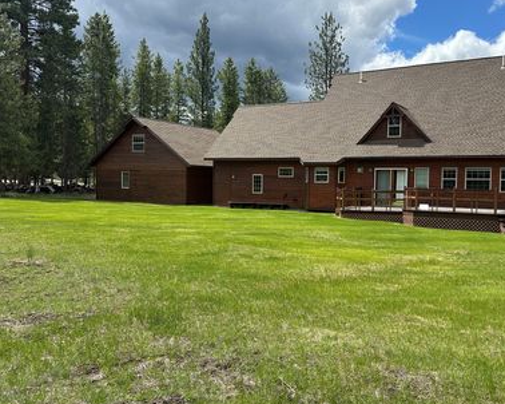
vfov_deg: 47.1
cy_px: 201
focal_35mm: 31
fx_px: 463
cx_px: 311
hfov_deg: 56.6
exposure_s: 1/4016
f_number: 1.78
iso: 80
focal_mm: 6.86
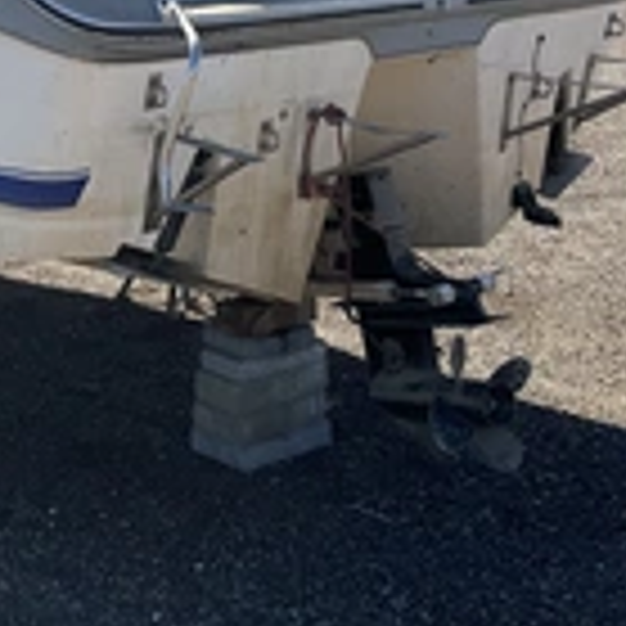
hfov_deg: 22.9
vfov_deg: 22.6
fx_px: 1514
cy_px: 23
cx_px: 90
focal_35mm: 74
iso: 25
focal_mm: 3
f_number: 1.8
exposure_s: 1/1848
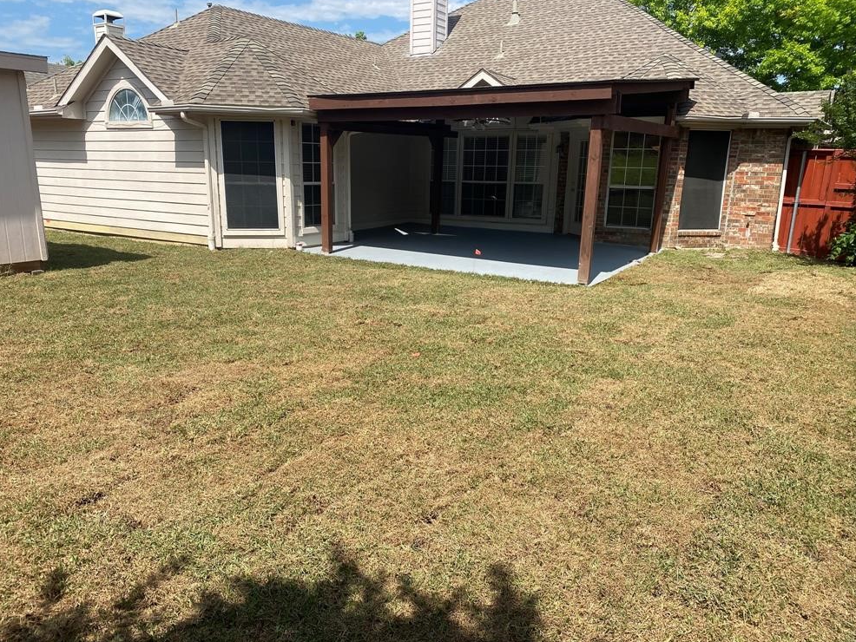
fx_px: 668
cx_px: 415
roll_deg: -0.1
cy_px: 325
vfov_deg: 51.4
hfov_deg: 65.3
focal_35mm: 27
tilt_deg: -14.5
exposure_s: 1/2513
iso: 32
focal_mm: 4.25
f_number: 1.8
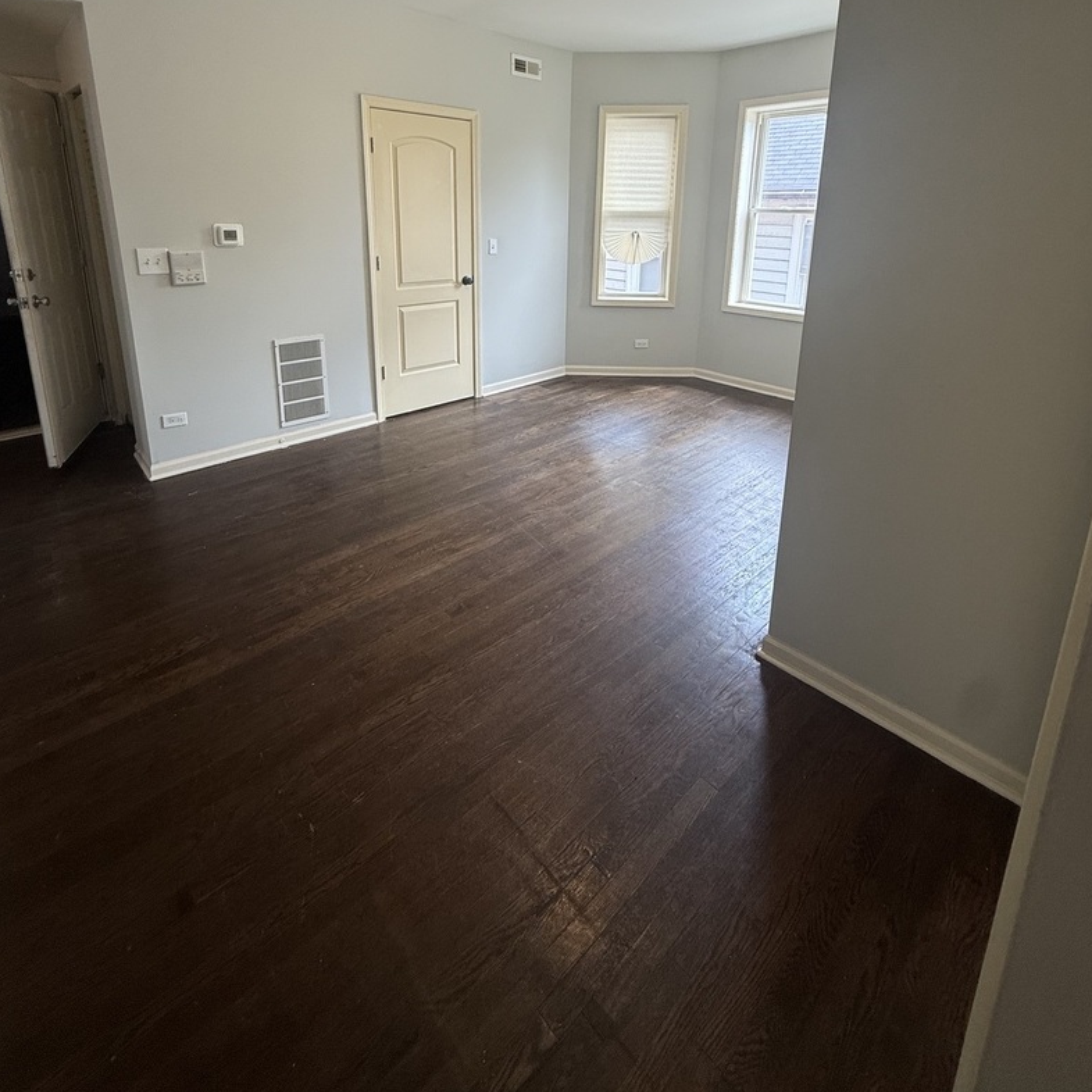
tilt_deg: -11.5
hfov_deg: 84.0
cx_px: 549
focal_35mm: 17
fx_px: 607
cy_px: 354
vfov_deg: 80.8
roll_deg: -0.9
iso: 125
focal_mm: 2.22
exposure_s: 1/120
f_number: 2.2
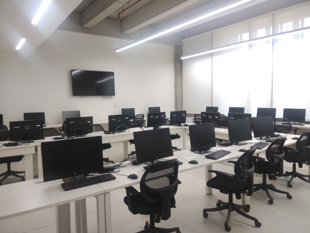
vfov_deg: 63.4
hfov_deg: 79.0
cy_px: 116
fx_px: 188
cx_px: 155
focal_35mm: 21
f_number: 2
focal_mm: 3.57
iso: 160
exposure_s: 1/33
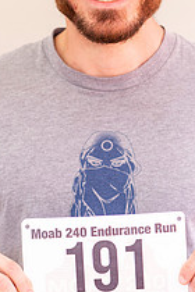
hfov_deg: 7.5
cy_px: 102
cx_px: 88
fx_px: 1479
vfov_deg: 11.3
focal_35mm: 182
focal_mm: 85
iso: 320
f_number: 3.2
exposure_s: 1/200
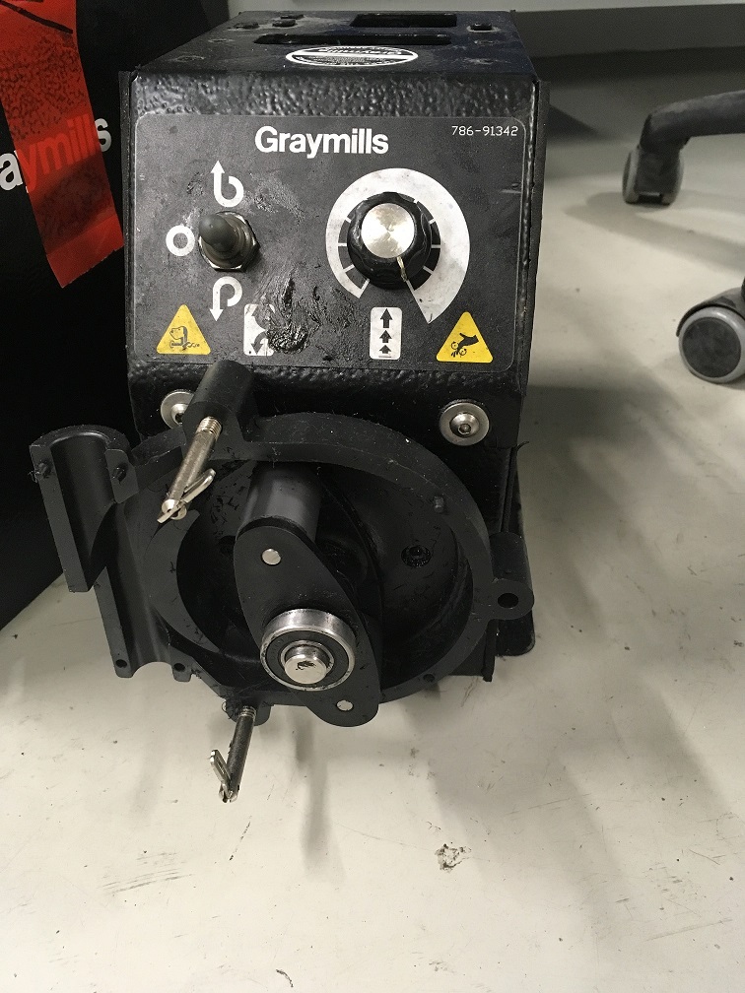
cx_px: 372
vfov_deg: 61.7
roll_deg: -0.5
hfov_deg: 48.2
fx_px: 832
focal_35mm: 29
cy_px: 496
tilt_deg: -35.2
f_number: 2.2
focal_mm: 4.15
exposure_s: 1/33
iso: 200
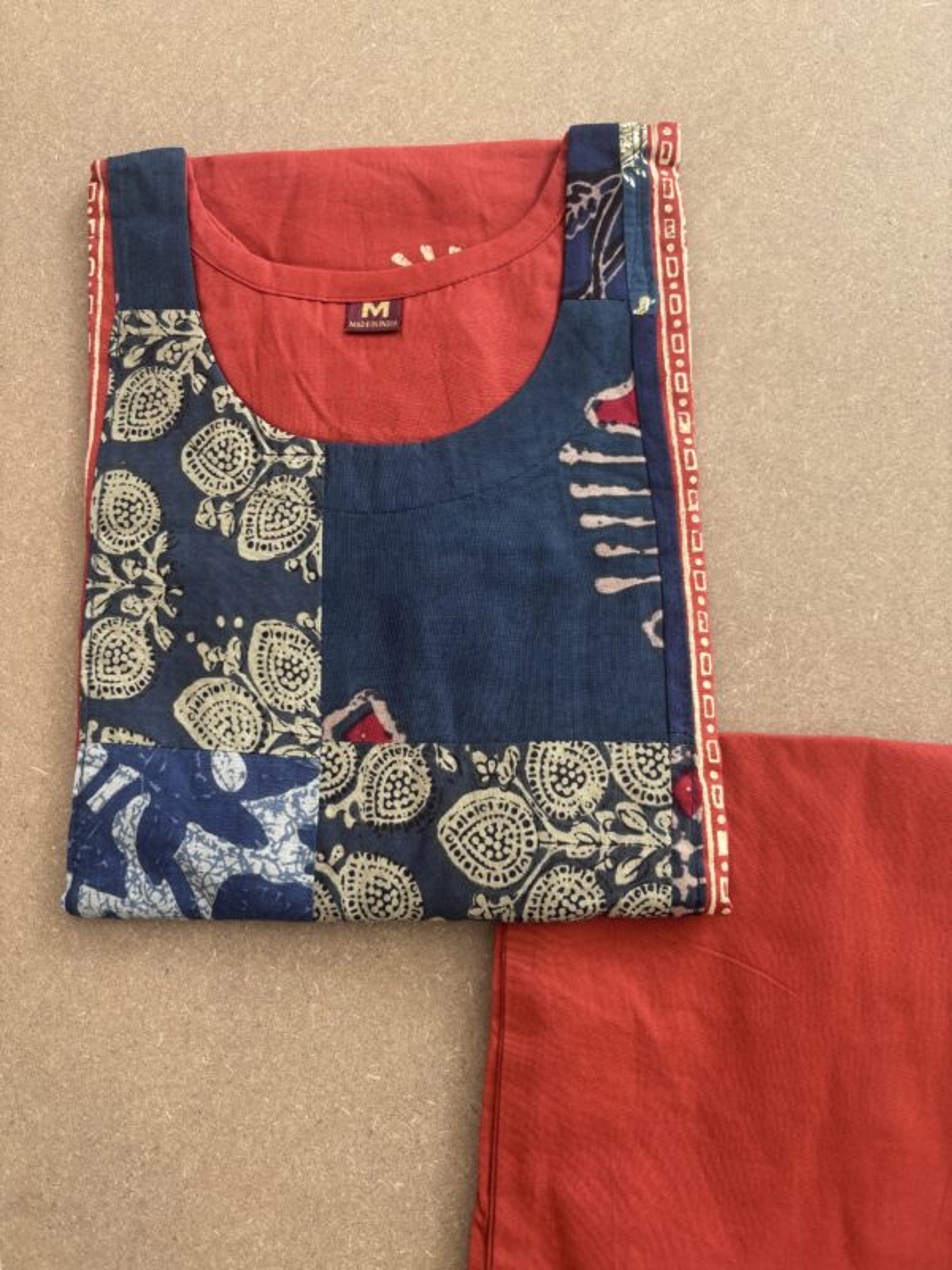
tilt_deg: -80.7
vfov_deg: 67.3
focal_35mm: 26
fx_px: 953
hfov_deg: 53.1
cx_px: 476
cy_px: 635
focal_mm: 5.96
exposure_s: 1/121
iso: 40
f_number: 1.6
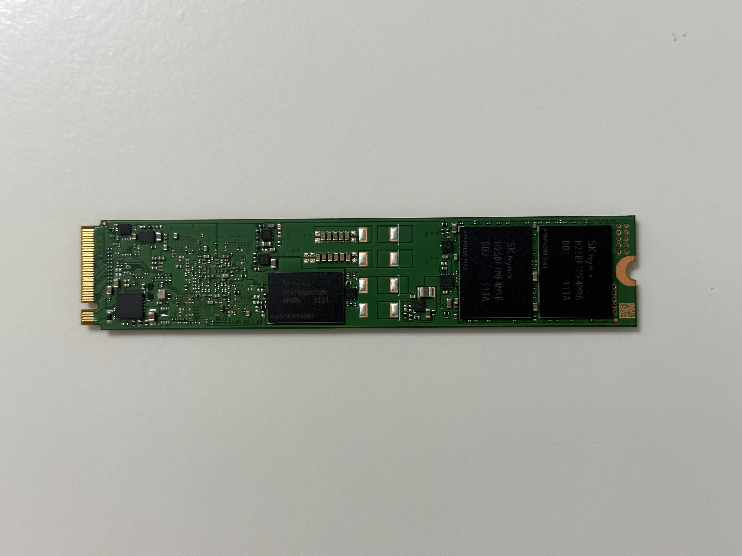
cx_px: 371
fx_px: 1029
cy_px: 278
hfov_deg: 39.7
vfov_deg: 30.3
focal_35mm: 48
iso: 64
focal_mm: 6.86
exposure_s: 1/50
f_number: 1.78
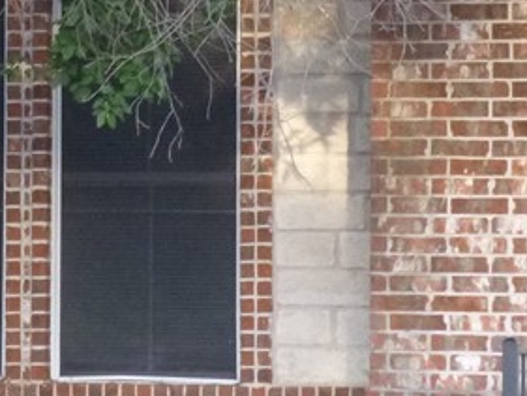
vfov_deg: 6.4
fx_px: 3549
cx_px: 182
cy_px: 210
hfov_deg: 8.5
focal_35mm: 233
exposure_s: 1/60
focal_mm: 11.5
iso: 400
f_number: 4.5
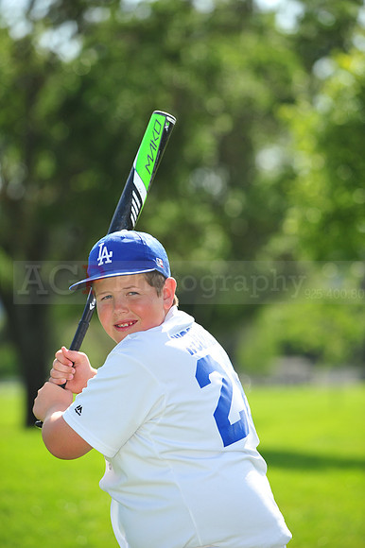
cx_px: 182
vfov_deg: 12.5
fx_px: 2512
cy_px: 274
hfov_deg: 8.3
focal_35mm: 165
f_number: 4.5
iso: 320
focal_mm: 165
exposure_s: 1/1600
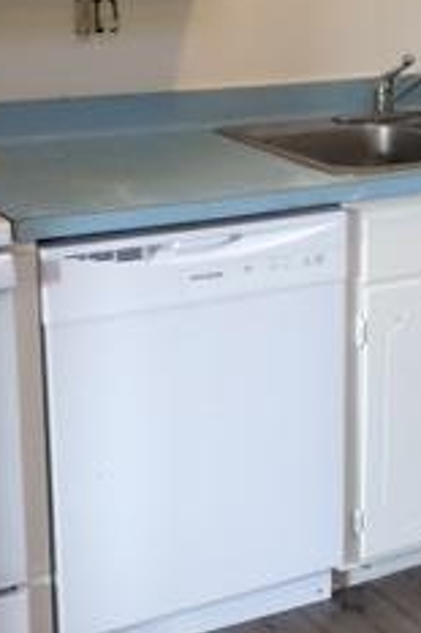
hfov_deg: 16.0
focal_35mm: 83
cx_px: 440
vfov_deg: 24.5
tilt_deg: -17.5
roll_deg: -1.5
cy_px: 288
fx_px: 1458
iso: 80
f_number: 2.2
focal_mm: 4.15
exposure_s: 1/30
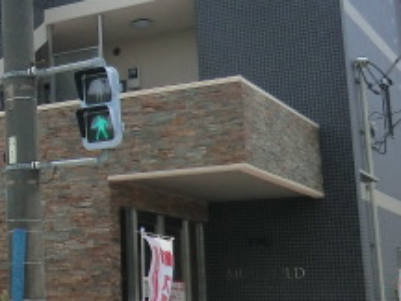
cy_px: 117
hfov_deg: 25.0
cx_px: -69
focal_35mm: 71
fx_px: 822
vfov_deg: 20.7
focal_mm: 4.3
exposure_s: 1/200
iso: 80
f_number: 7.5
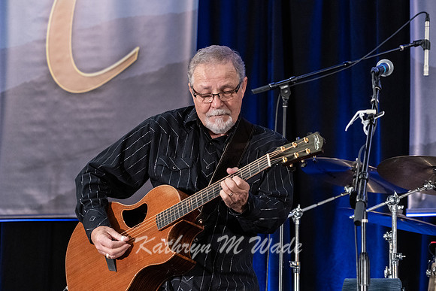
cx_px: 218
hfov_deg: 14.8
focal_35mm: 139
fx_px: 1684
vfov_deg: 9.9
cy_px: 146
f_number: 6.3
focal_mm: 139
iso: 6400
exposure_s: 1/160
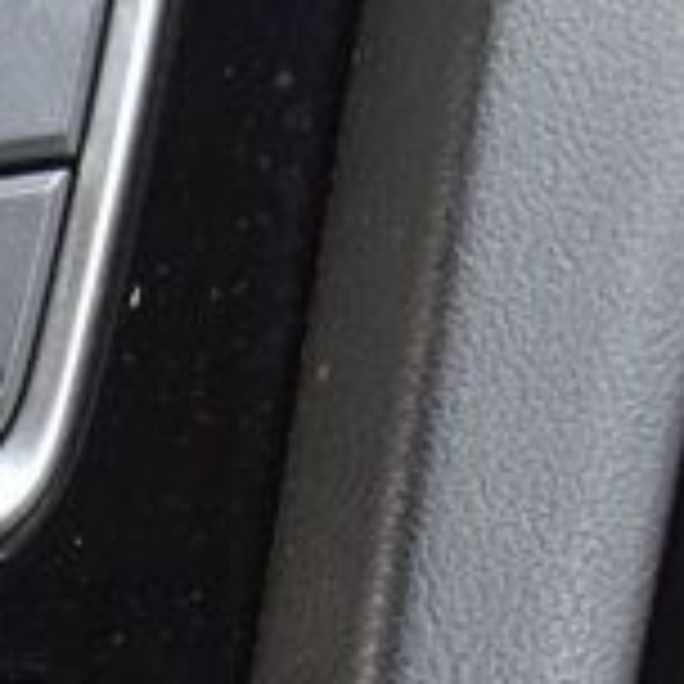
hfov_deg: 3.6
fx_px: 10526
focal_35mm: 471
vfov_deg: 3.7
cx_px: -1539
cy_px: 850
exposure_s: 1/40
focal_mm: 55
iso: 400
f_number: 7.1
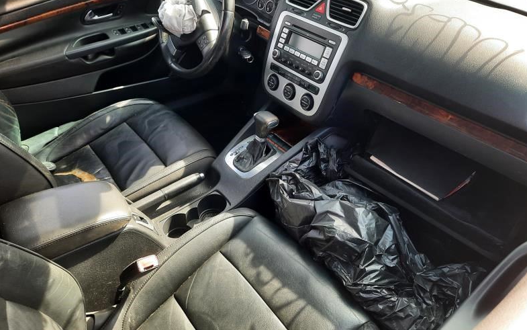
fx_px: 388
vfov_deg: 46.0
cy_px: 145
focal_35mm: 27
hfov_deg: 68.4
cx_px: 267
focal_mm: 4.6
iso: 32
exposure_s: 1/60
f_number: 2
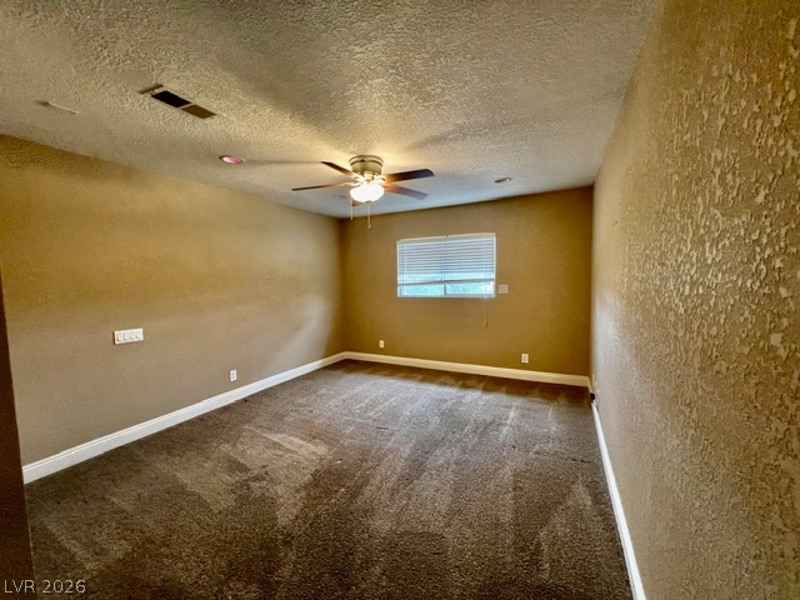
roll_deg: +1.1
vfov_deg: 89.9
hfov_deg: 106.2
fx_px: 300
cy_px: 300
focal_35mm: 13
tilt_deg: -4.3
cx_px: 400
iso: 320
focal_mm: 1.57
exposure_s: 1/60
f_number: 1.8
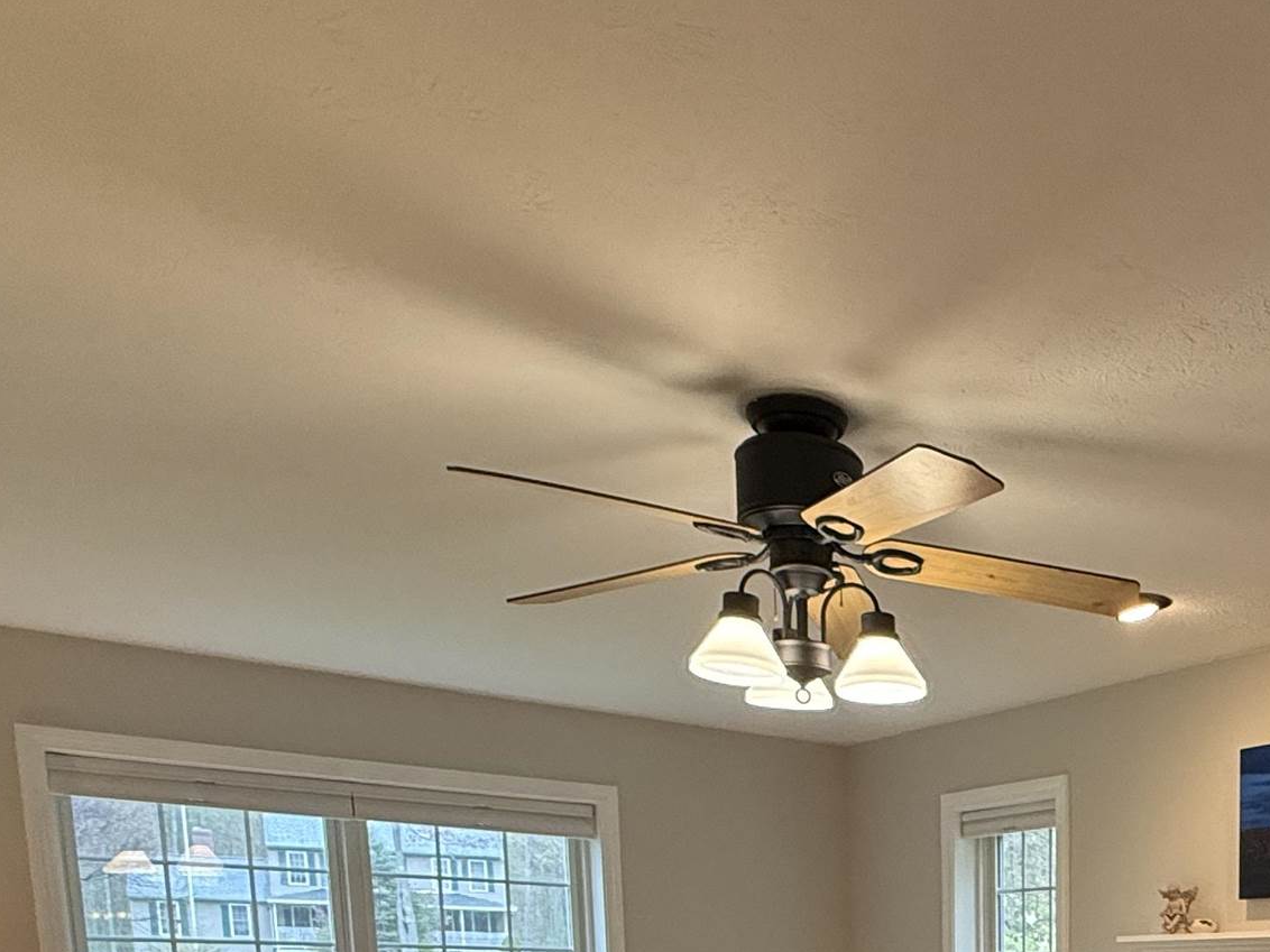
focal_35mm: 38
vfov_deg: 30.4
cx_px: 1103
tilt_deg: -8.7
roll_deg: -0.2
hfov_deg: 45.2
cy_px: 1216
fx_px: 1394
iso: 250
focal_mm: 2.22
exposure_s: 1/120
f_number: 2.2
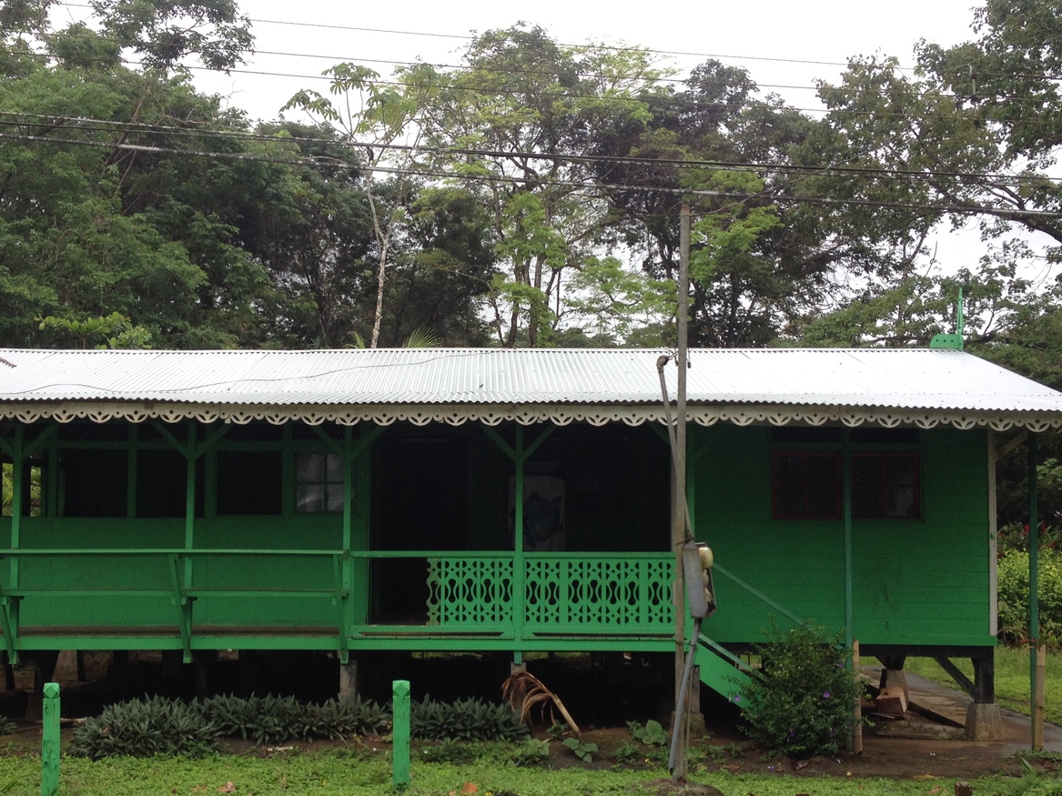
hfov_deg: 39.6
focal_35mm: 48
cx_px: 456
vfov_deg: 30.2
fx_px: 1472
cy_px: 465
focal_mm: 4.28
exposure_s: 1/219
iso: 50
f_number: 2.4
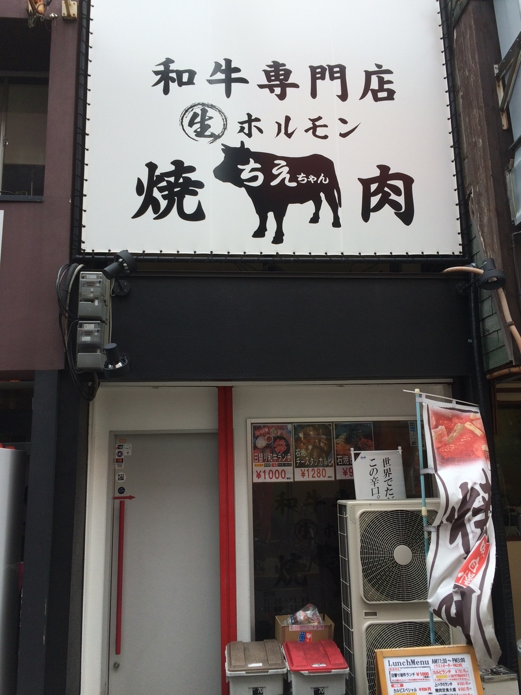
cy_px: 348
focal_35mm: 29
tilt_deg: +12.4
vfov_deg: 61.7
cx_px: 260
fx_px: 582
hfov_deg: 48.2
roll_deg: +3.3
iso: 32
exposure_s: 1/507
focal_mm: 4.15
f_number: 2.2
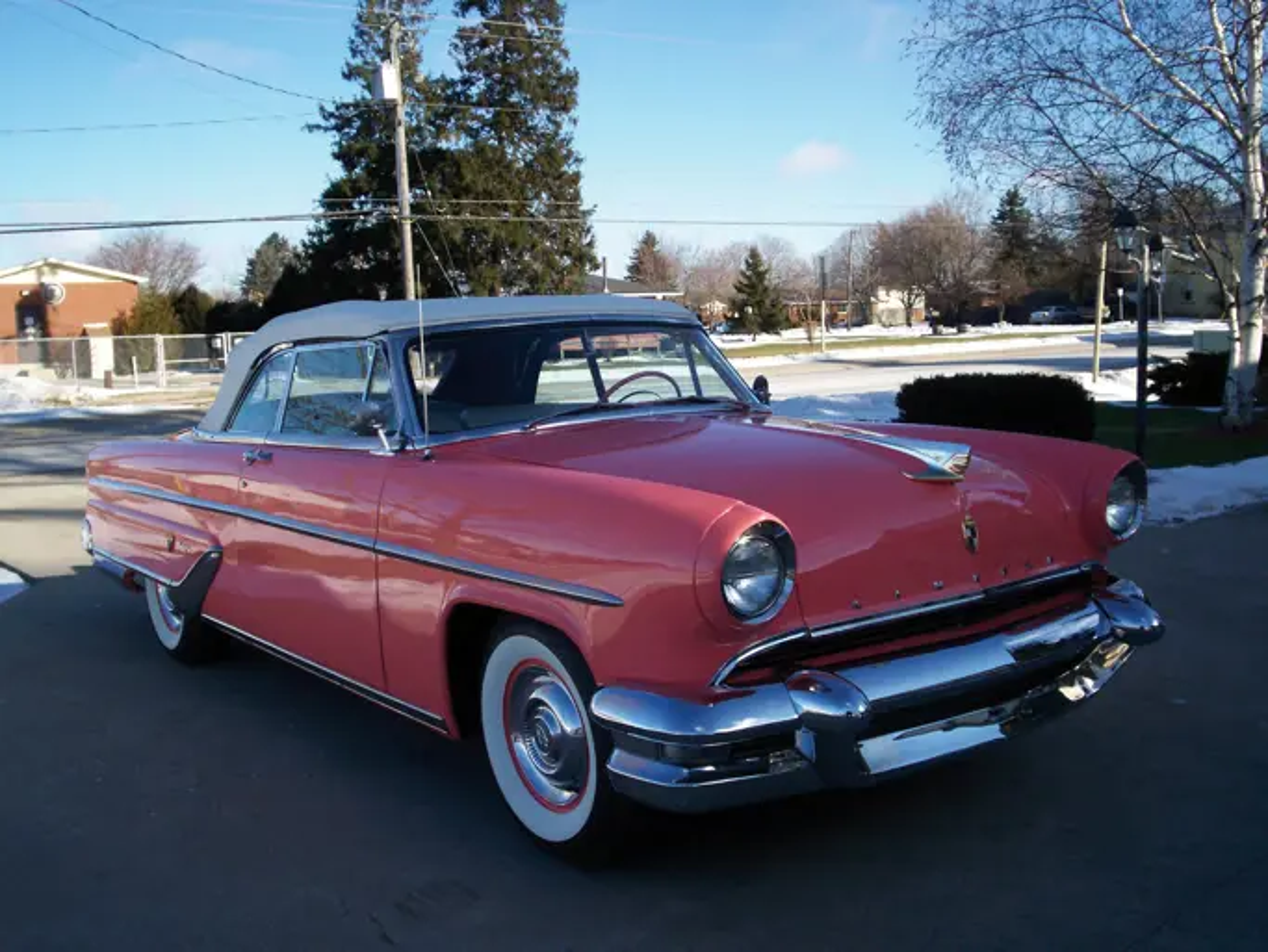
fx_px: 1319
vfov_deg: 39.7
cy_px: 476
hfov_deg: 51.3
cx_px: 634
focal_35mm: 36
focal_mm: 5.9
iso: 100
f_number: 4.5
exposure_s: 1/448
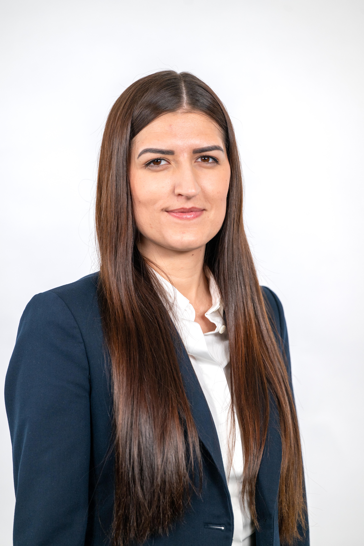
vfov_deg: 10.3
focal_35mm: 200
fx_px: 3033
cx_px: 182
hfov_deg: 6.9
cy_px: 273
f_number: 4
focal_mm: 200
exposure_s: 1/250
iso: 400
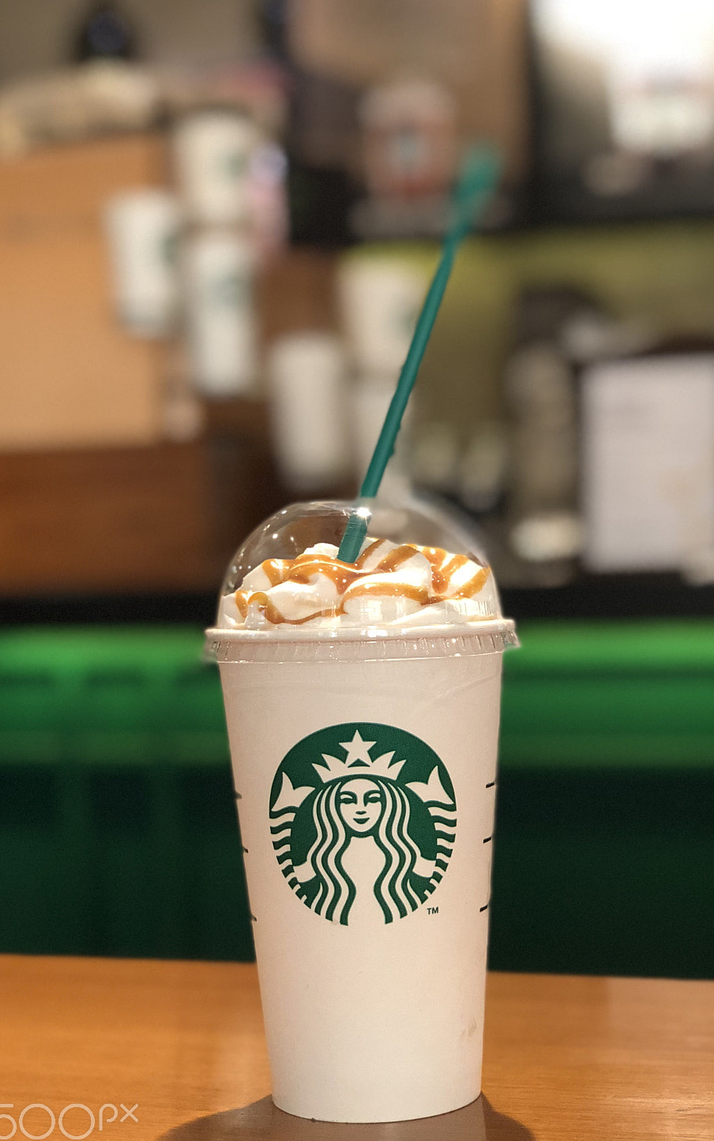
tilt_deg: +0.2
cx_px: 416
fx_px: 1899
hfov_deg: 21.3
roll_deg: +1.2
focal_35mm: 61
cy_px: 594
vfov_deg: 33.5
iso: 160
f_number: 2.4
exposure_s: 1/25
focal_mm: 6
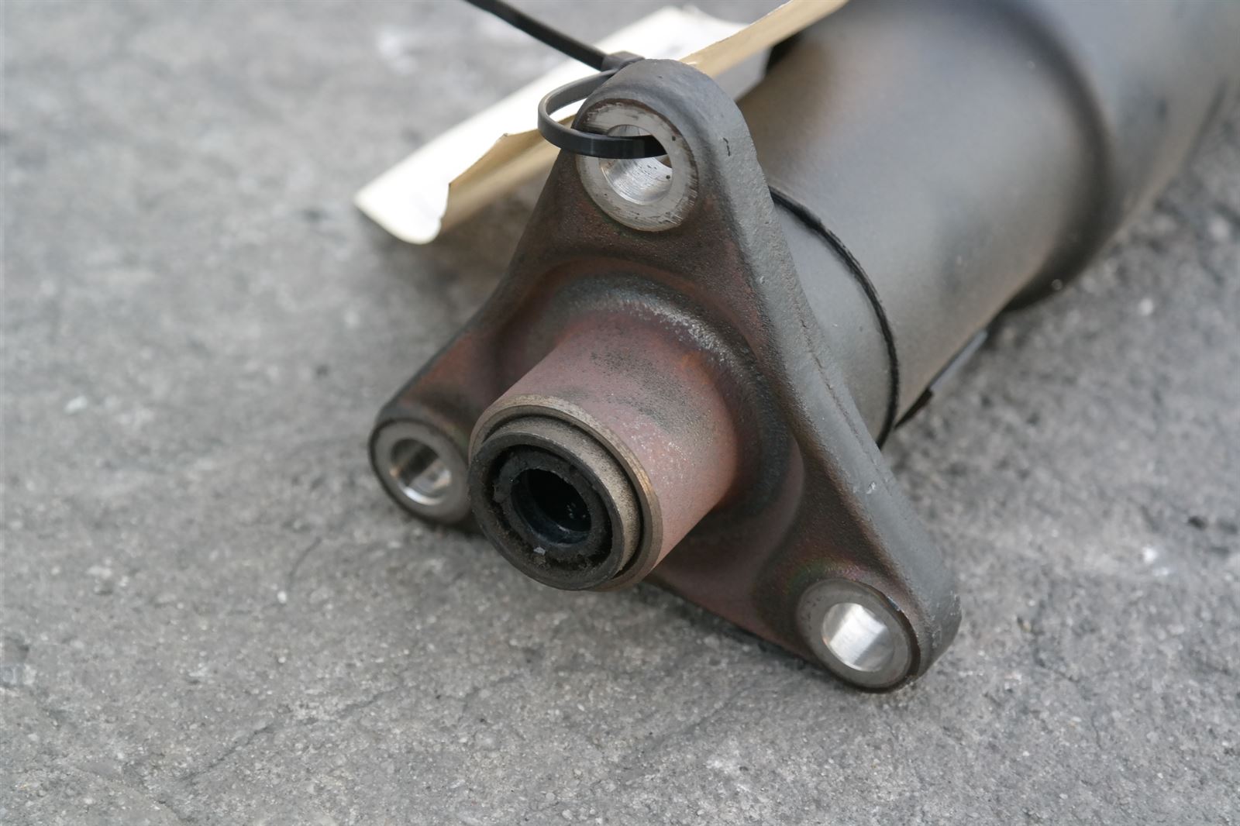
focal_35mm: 73
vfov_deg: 18.7
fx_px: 2514
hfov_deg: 27.7
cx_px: 620
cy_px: 413
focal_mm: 48
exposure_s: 1/80
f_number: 5.6
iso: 800
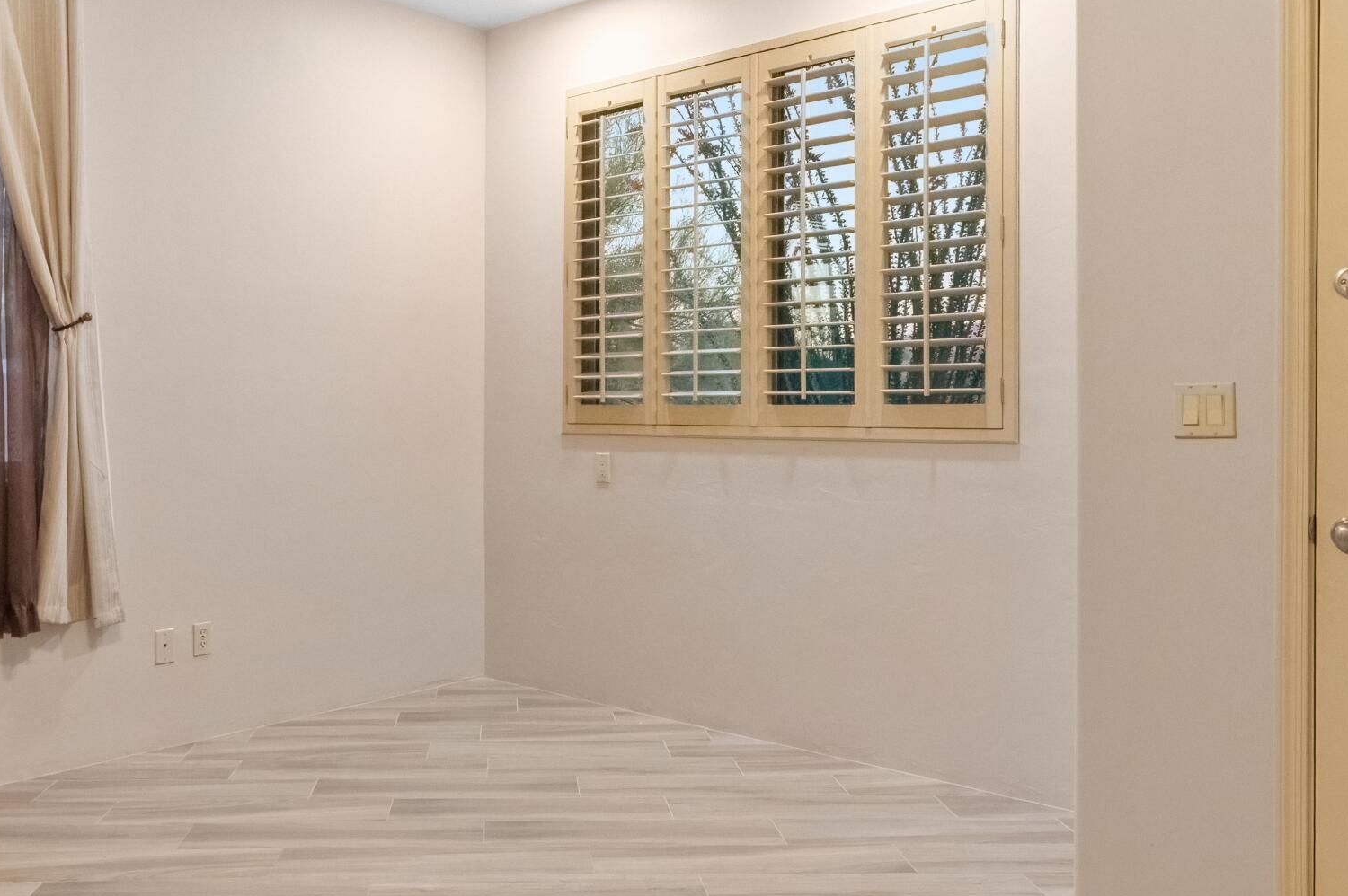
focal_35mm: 32
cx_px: 519
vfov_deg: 41.0
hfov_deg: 58.1
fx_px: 1197
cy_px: 386
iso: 2500
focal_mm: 16
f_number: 20
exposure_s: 1/4
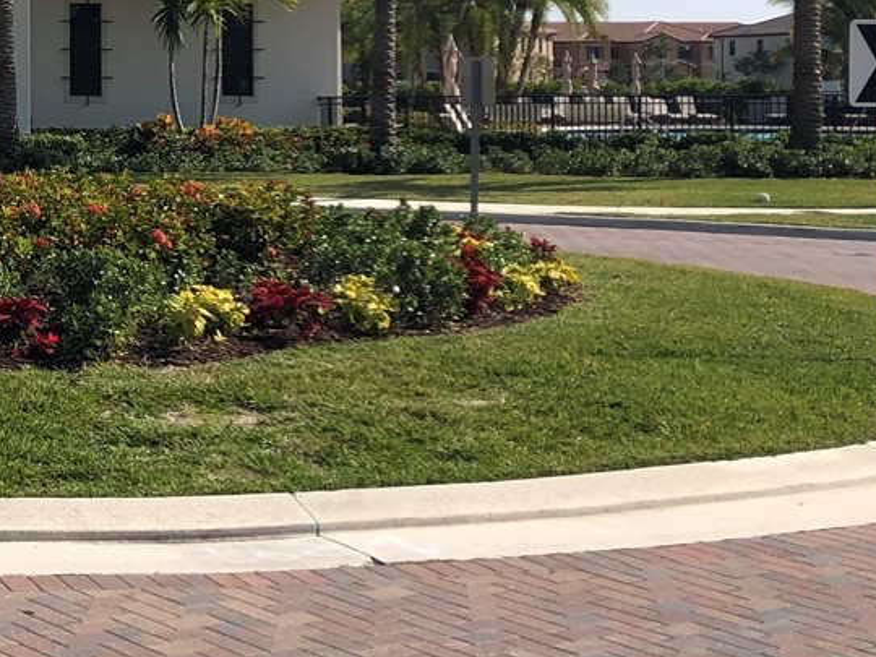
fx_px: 2100
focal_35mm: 83
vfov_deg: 17.6
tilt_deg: +0.7
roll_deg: +0.1
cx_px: -274
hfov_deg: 21.3
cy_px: 89
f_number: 1.8
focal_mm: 3.99
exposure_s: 1/2315
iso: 20
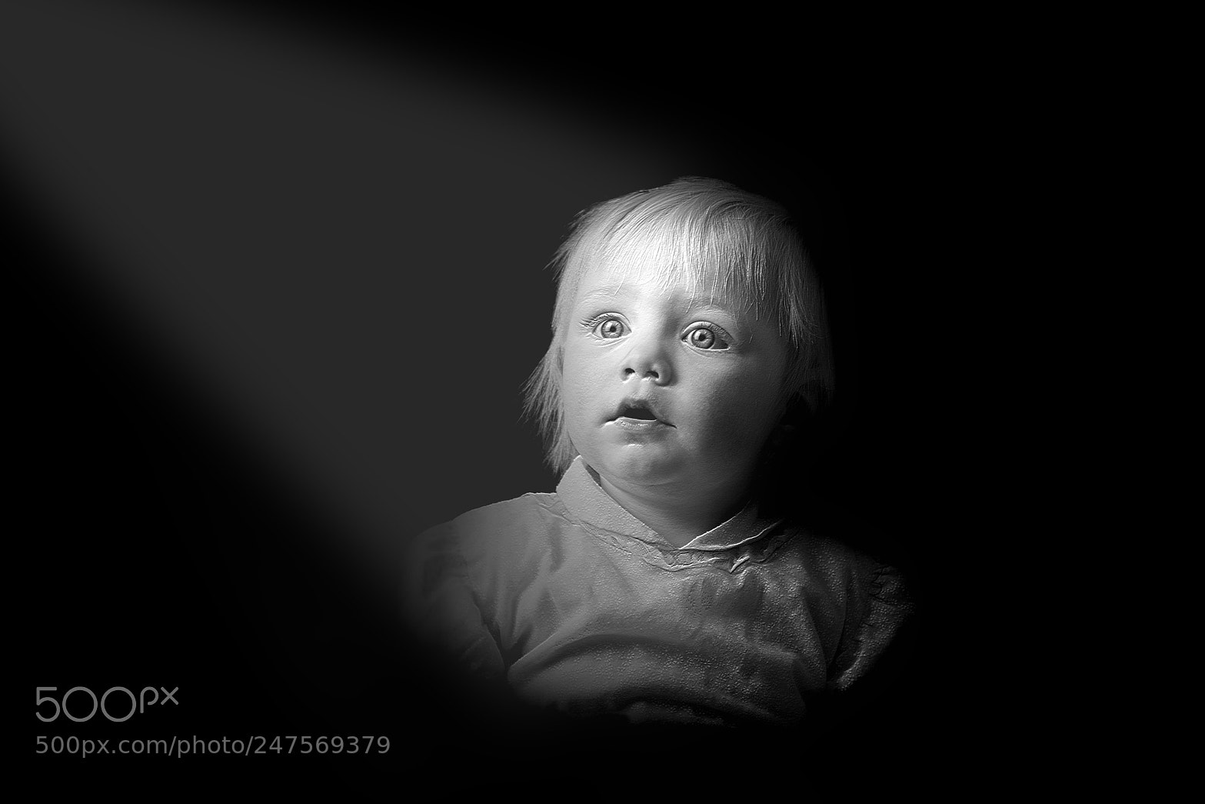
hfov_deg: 38.9
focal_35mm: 51
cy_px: 397
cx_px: 603
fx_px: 1707
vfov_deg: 26.5
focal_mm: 50
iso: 400
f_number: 3.5
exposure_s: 1/90
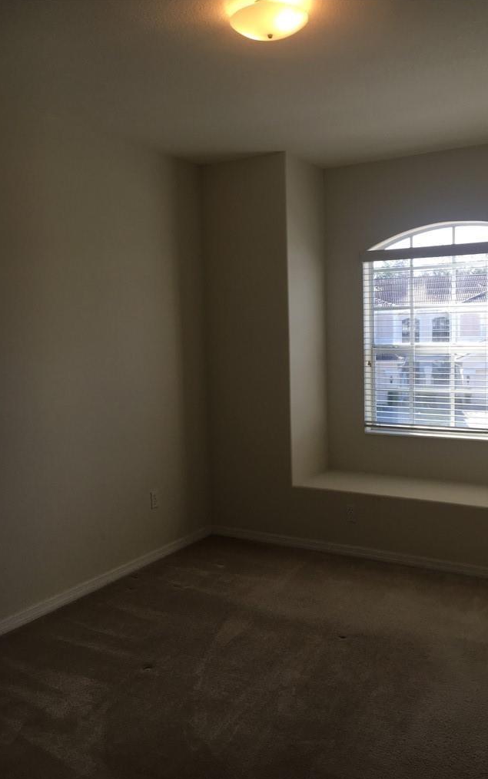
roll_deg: +0.7
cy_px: 390
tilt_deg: -3.7
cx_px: 279
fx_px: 659
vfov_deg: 61.2
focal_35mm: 31
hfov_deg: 40.5
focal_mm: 4.15
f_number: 2.2
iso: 32
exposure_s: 1/120
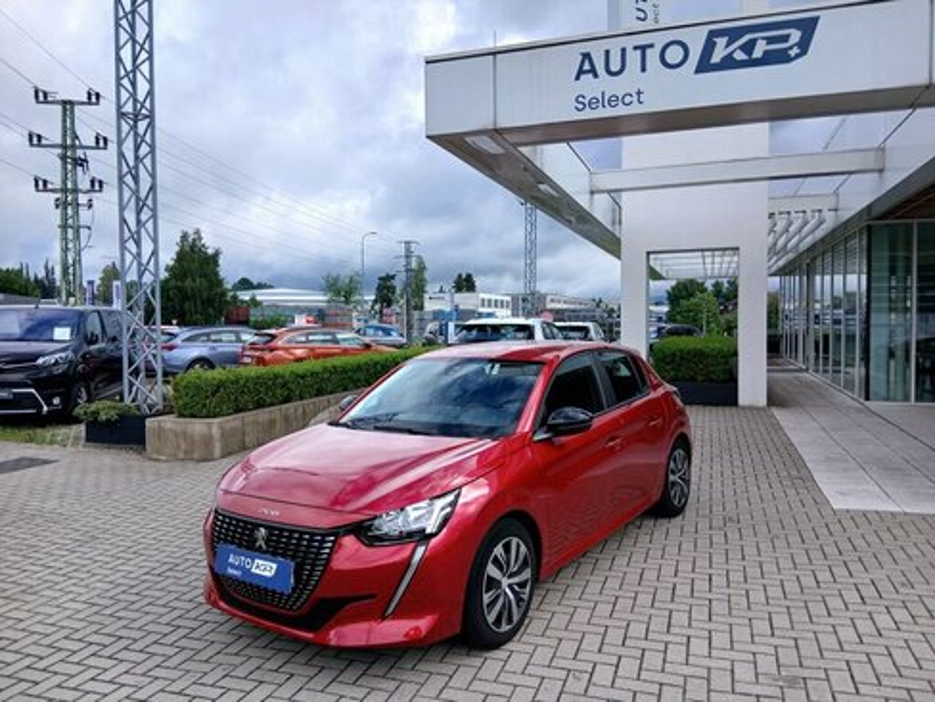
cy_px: 351
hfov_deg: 67.3
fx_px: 702
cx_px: 468
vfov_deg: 53.1
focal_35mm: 26
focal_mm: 3.98
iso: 20
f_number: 1.8
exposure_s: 1/503
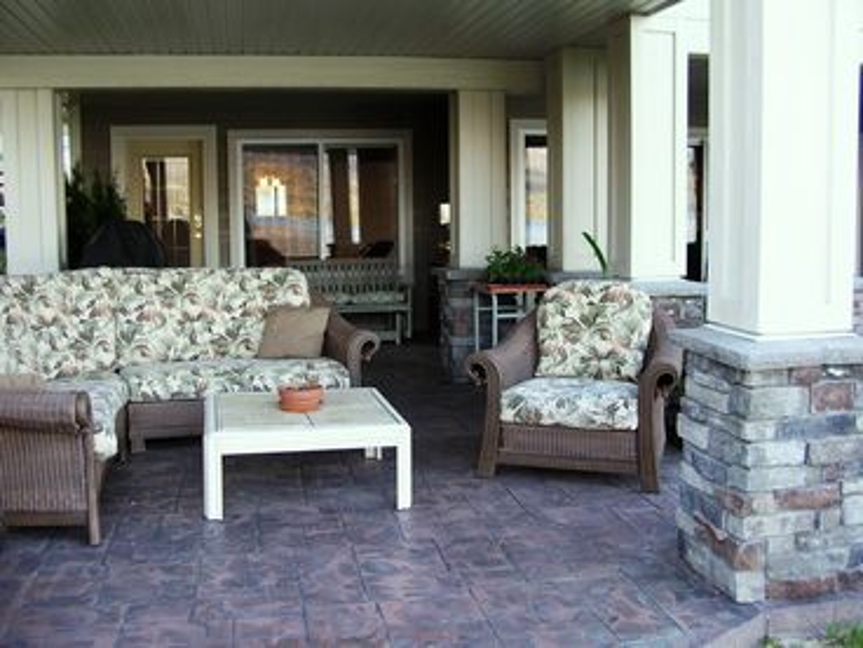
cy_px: 324
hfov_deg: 51.4
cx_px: 432
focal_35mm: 36
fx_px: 898
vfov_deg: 39.7
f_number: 2.7
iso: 50
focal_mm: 6
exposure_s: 1/43.4
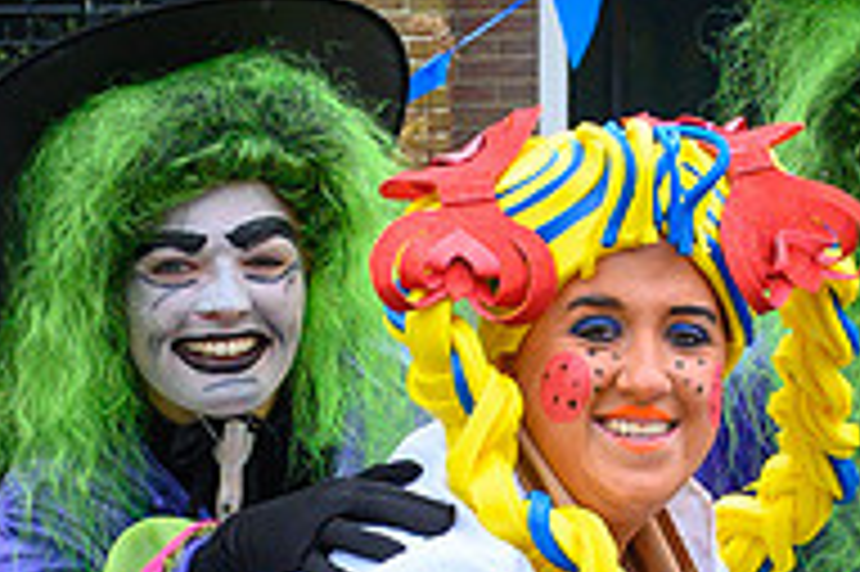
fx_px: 5800
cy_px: 552
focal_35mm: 243
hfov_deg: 8.5
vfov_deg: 5.6
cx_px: 702
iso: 400
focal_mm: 32
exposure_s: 1/640
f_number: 6.3
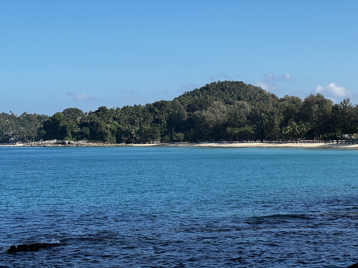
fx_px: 796
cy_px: 134
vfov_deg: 19.1
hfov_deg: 25.3
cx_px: 179
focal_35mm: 77
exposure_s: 1/708
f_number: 2.8
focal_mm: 9
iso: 32
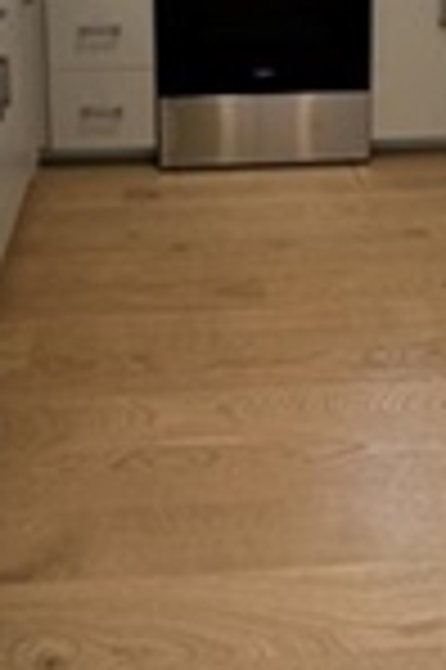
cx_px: 189
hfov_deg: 34.1
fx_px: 726
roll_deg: +1.6
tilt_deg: -7.9
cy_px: -128
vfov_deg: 37.7
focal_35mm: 39
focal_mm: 2.22
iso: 125
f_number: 2.2
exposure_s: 1/120
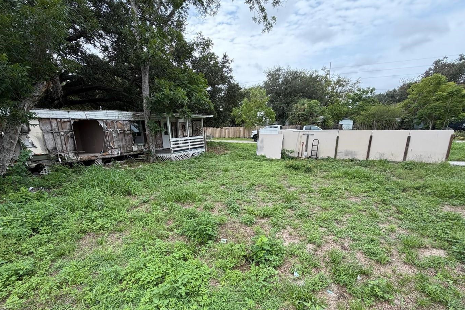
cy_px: 191
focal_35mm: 17
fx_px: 220
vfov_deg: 69.5
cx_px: 225
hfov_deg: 93.2
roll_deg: +2.5
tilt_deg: -16.3
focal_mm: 2.22
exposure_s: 1/502
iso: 50
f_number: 2.2
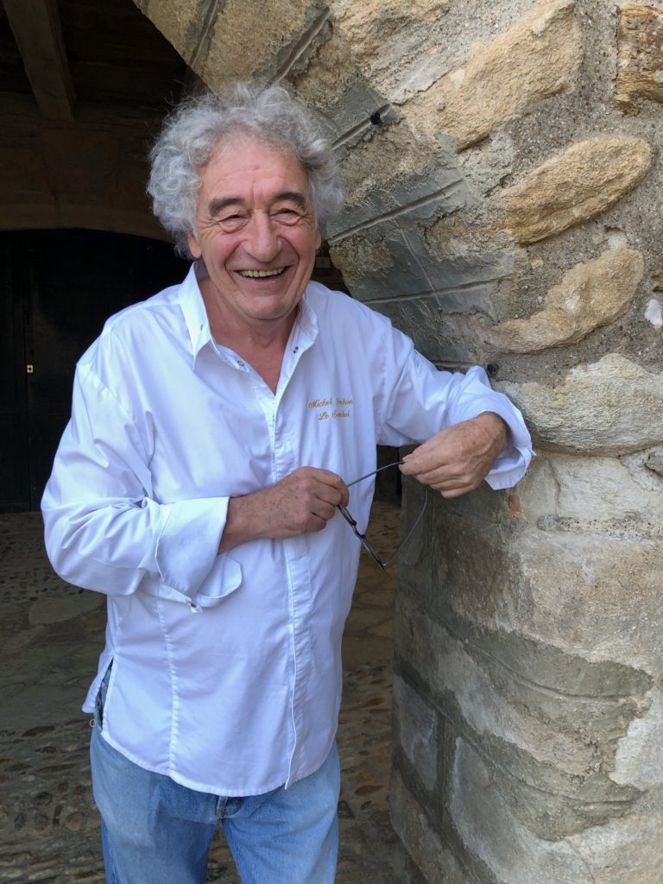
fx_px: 715
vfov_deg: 63.4
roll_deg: -1.0
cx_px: 332
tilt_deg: -7.2
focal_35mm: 28
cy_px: 442
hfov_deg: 49.7
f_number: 1.8
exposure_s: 1/120
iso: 40
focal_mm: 4
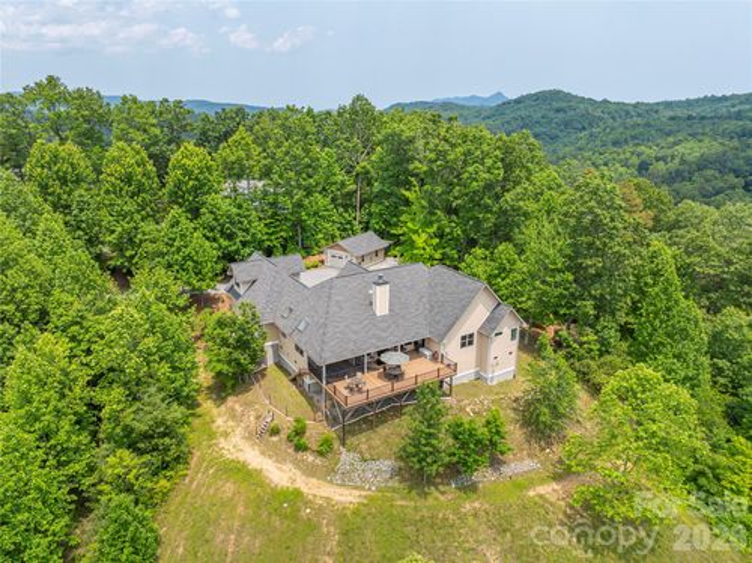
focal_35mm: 24
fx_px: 521
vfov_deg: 56.7
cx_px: 376
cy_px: 282
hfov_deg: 71.6
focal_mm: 12.29
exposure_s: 1/2000
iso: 130
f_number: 2.8
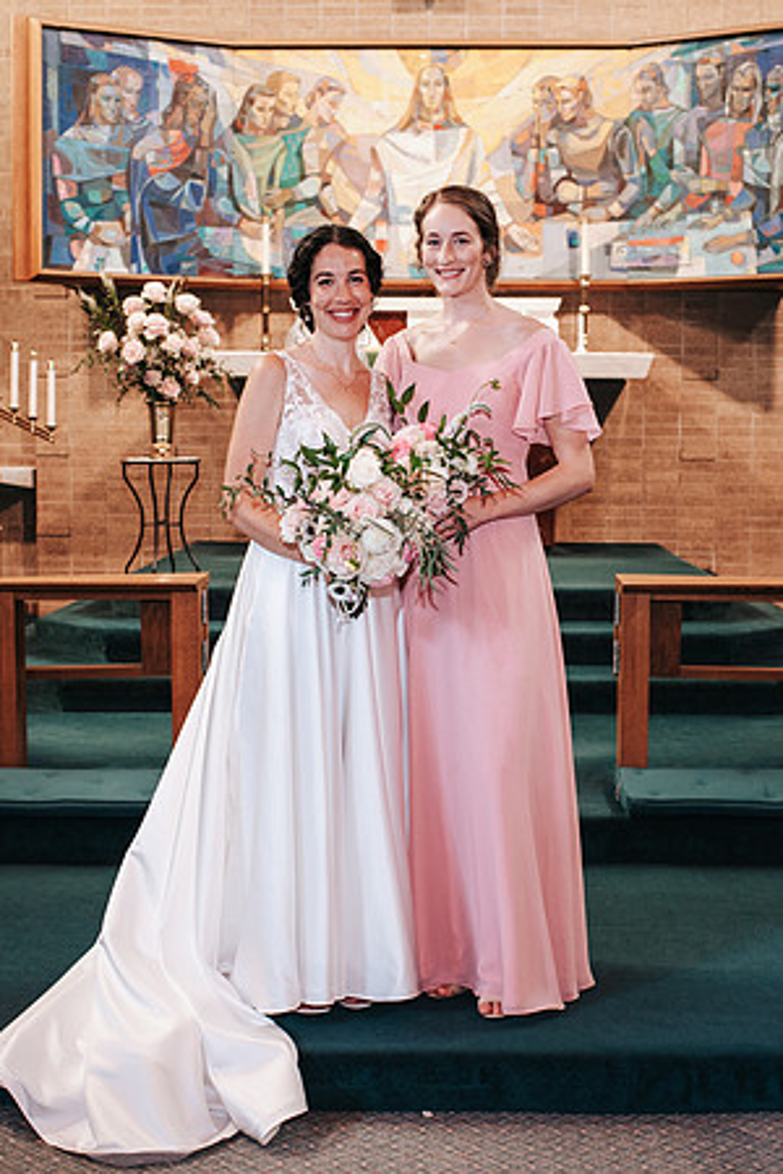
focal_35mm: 53
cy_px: 587
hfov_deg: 25.5
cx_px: 422
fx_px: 1728
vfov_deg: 37.5
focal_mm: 35
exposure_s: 1/125
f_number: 3.2
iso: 900
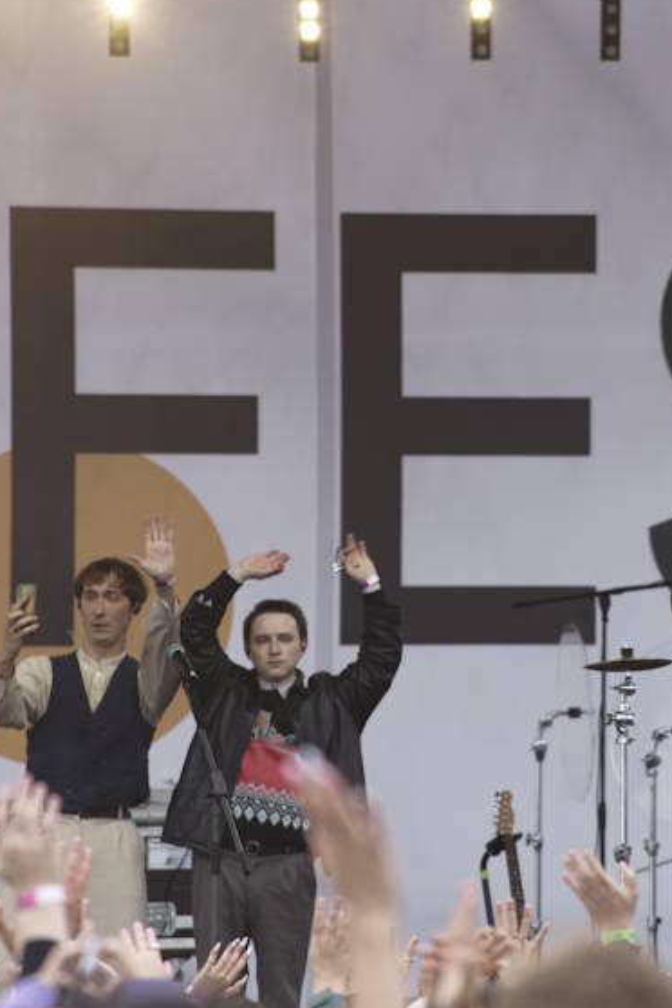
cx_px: 475
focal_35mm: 328
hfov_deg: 4.2
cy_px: 431
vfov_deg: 6.3
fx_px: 9183
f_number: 4
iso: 800
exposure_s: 1/320
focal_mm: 183
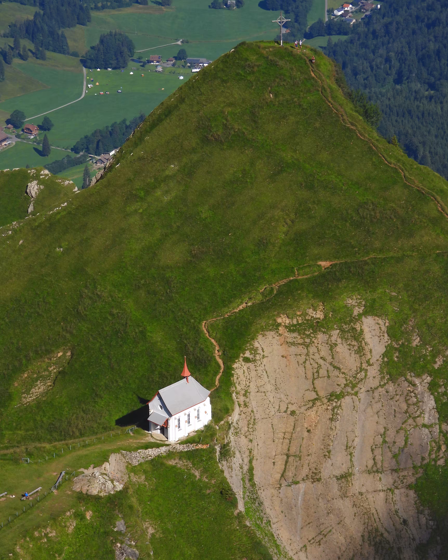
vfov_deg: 13.7
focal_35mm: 141
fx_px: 2337
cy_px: 271
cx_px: 224
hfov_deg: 11.0
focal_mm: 24.3
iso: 100
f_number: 4
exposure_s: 1/1600
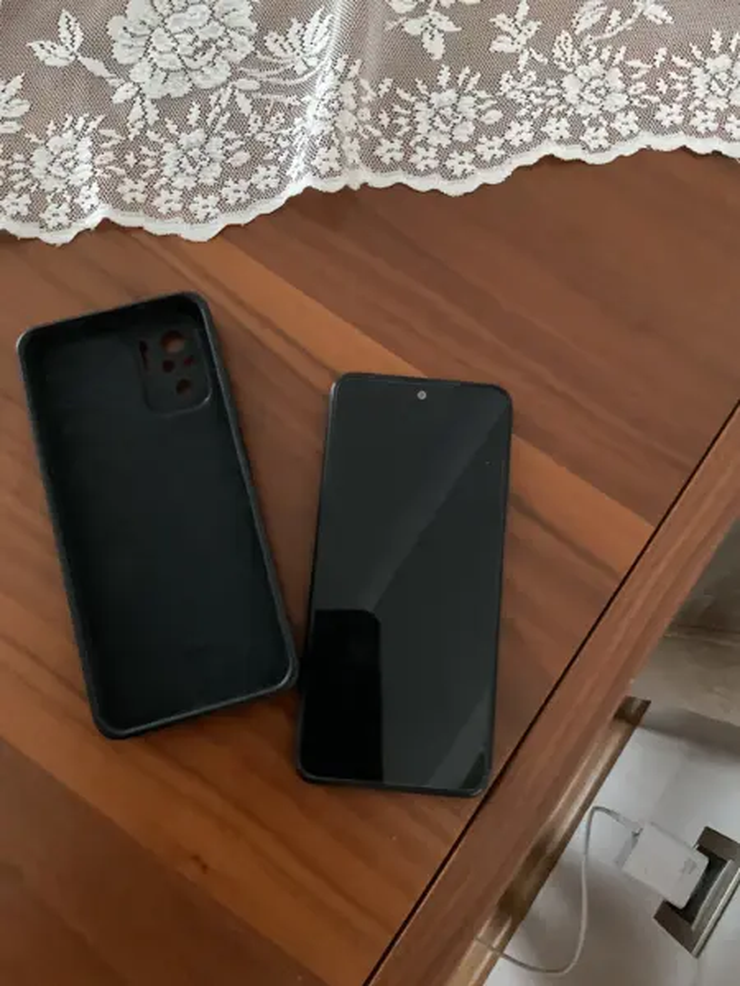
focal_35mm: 29
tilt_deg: -81.3
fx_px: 827
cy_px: 493
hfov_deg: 48.2
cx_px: 370
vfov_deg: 61.7
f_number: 1.8
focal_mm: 3
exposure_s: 1/17
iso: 500
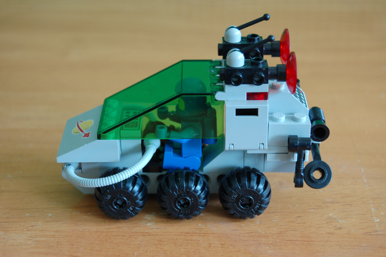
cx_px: 193
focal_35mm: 82
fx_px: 884
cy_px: 128
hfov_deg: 24.6
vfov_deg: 16.5
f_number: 5.6
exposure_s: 1/15
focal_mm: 55
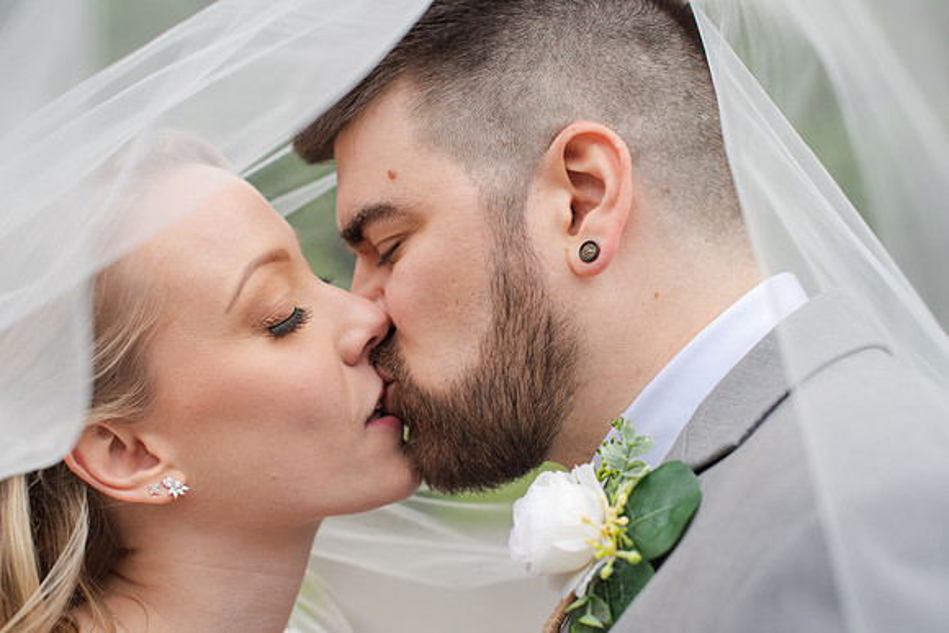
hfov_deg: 39.6
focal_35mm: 50
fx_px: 1318
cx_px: 474
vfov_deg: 27.0
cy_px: 316
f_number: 3.5
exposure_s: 1/400
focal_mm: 50
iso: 100
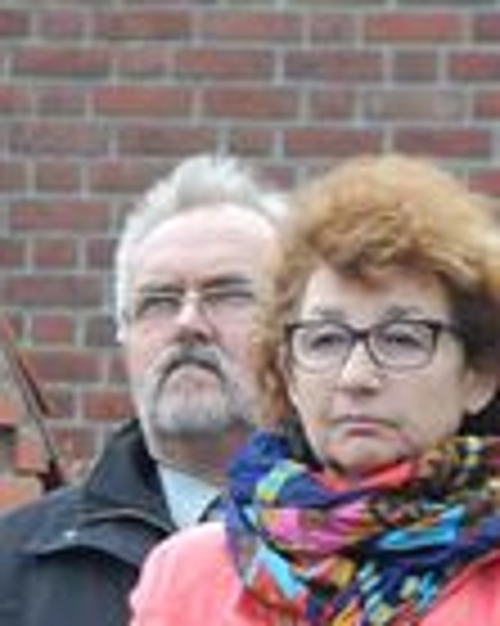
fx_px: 16701
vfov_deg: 2.1
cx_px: 473
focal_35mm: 902
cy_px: 898
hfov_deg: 1.7
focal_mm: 105
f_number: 5.6
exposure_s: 1/320
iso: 1600
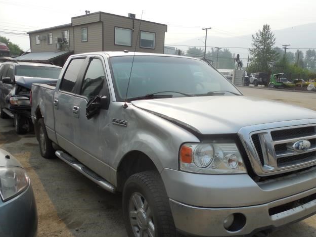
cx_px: 178
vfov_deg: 44.0
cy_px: 141
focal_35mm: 32
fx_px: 292
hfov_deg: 56.6
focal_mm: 4.5
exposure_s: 1/1250
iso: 125
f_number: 3.3
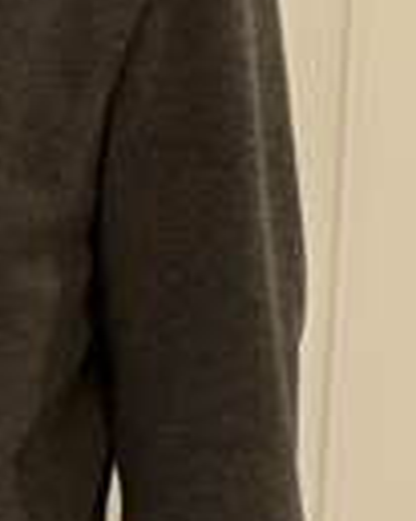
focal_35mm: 163
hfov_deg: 9.1
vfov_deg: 11.6
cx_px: -295
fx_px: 2512
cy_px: -113
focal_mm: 35
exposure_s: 1/100
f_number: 5.6
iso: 1000
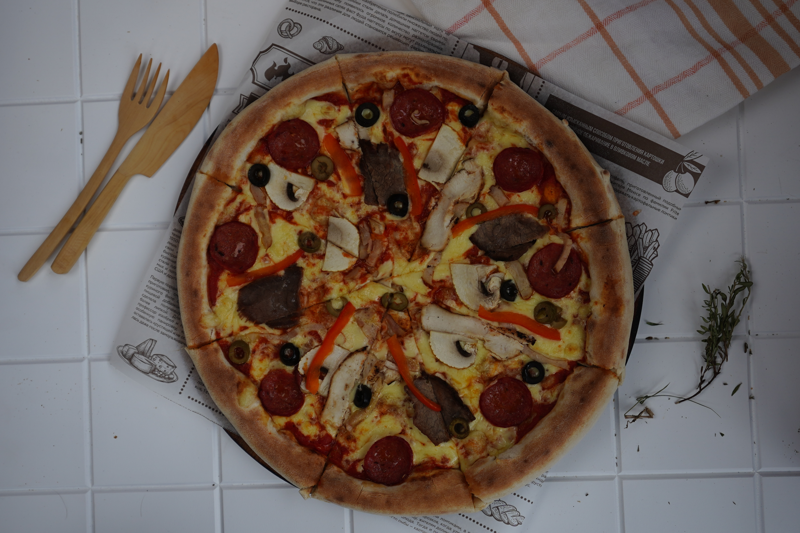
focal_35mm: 42
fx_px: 933
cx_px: 400
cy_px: 266
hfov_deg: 46.4
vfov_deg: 31.9
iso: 125
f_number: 2.8
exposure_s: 1/250
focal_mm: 28
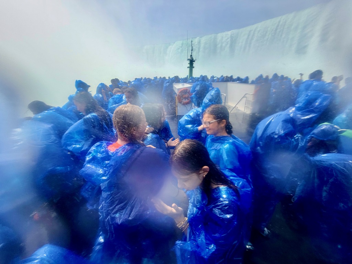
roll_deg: -0.1
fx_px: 142
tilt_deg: -22.3
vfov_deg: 85.7
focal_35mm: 14
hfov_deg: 102.1
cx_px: 176
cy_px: 132
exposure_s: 1/1125
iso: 20
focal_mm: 2.22
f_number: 2.2
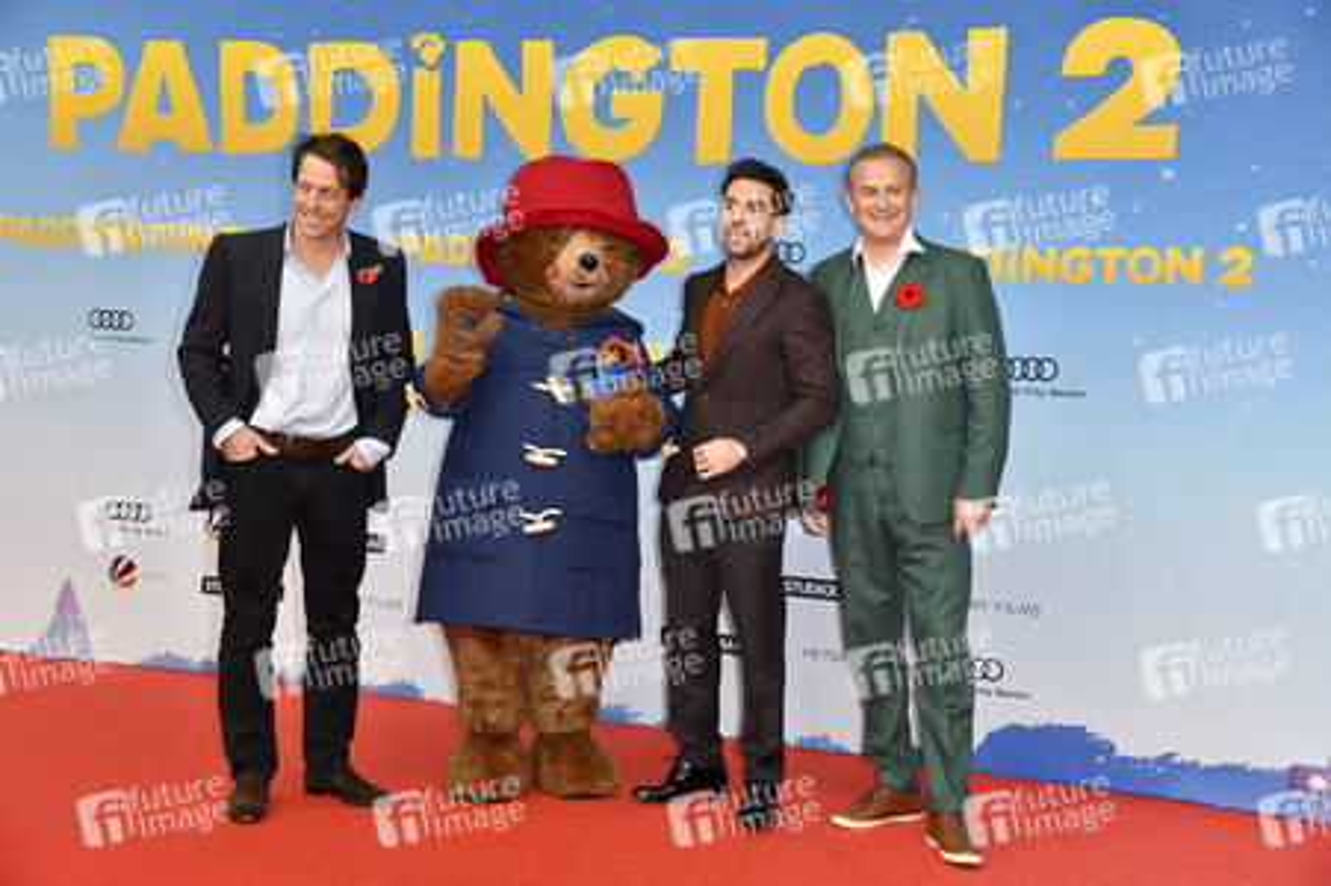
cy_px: 443
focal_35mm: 52
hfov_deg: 38.2
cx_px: 666
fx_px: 1921
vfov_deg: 26.0
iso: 640
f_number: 5.6
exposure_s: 1/200
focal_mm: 52
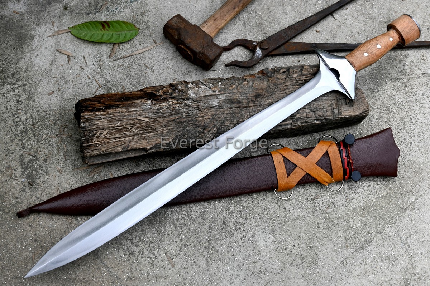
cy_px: 143
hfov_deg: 35.1
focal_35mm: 57
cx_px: 215
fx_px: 681
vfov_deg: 23.8
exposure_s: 1/400
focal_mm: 38
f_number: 7.1
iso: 100
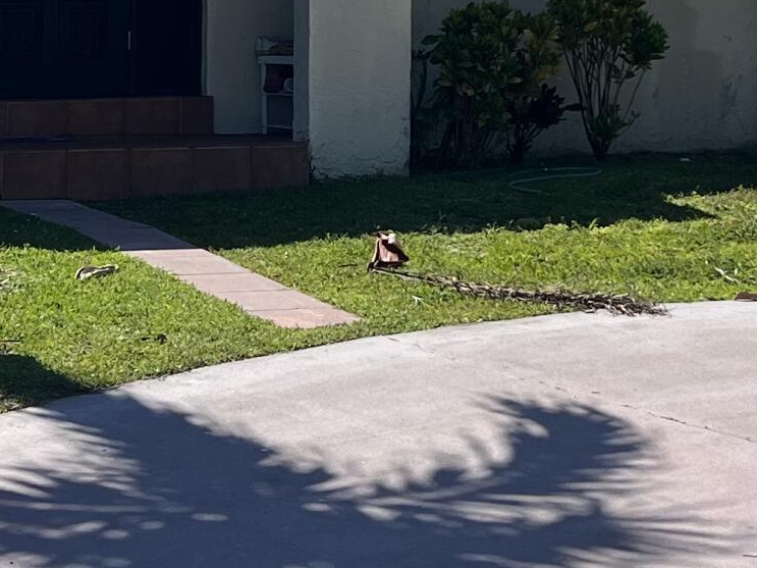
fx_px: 2296
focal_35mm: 105
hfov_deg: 18.7
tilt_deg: +2.2
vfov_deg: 13.8
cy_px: -25
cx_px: 373
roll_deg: -0.7
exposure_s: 1/4831
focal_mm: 5.7
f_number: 1.5
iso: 50
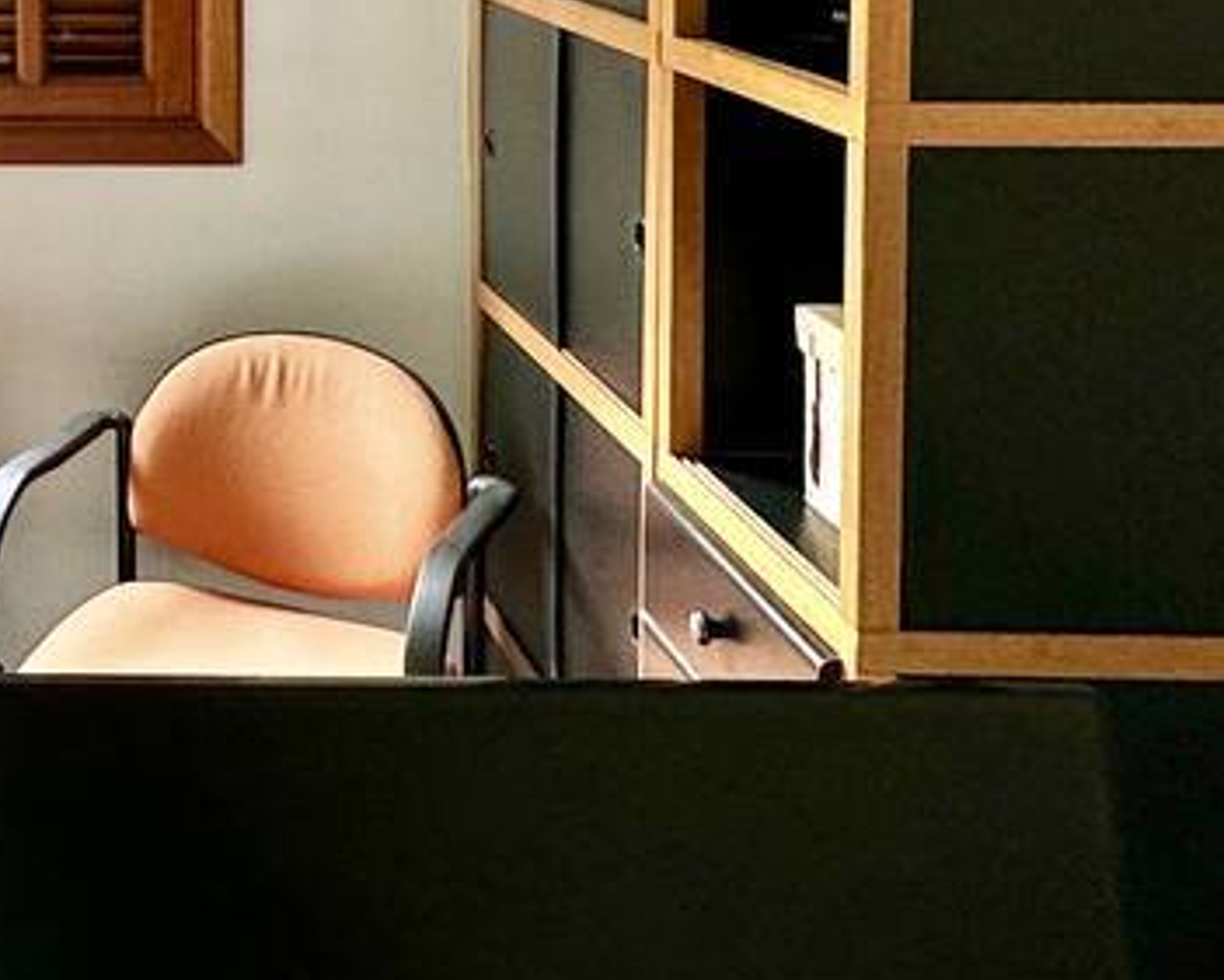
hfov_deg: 29.8
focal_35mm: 56
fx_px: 2029
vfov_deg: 25.0
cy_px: -136
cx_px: -164
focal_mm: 2.22
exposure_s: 1/120
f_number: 2.2
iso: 125
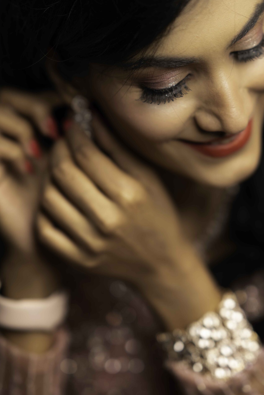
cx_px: 132
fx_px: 1264
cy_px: 146
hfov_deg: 11.9
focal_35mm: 115
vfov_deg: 17.8
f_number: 1.4
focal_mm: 85
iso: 64
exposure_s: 1/400
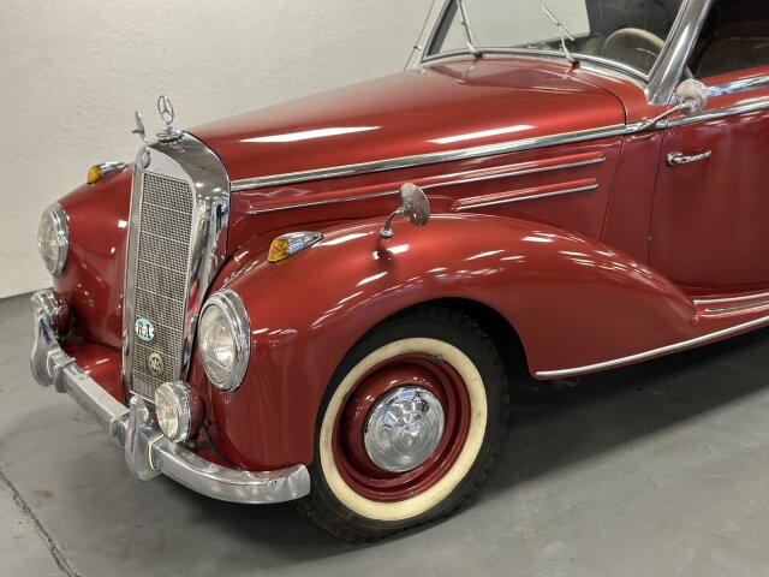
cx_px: 384
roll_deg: +3.7
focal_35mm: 48
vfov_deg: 30.3
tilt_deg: -18.4
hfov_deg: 39.7
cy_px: 288
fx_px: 1066
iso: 250
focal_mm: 6.86
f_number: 1.78
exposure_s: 1/50
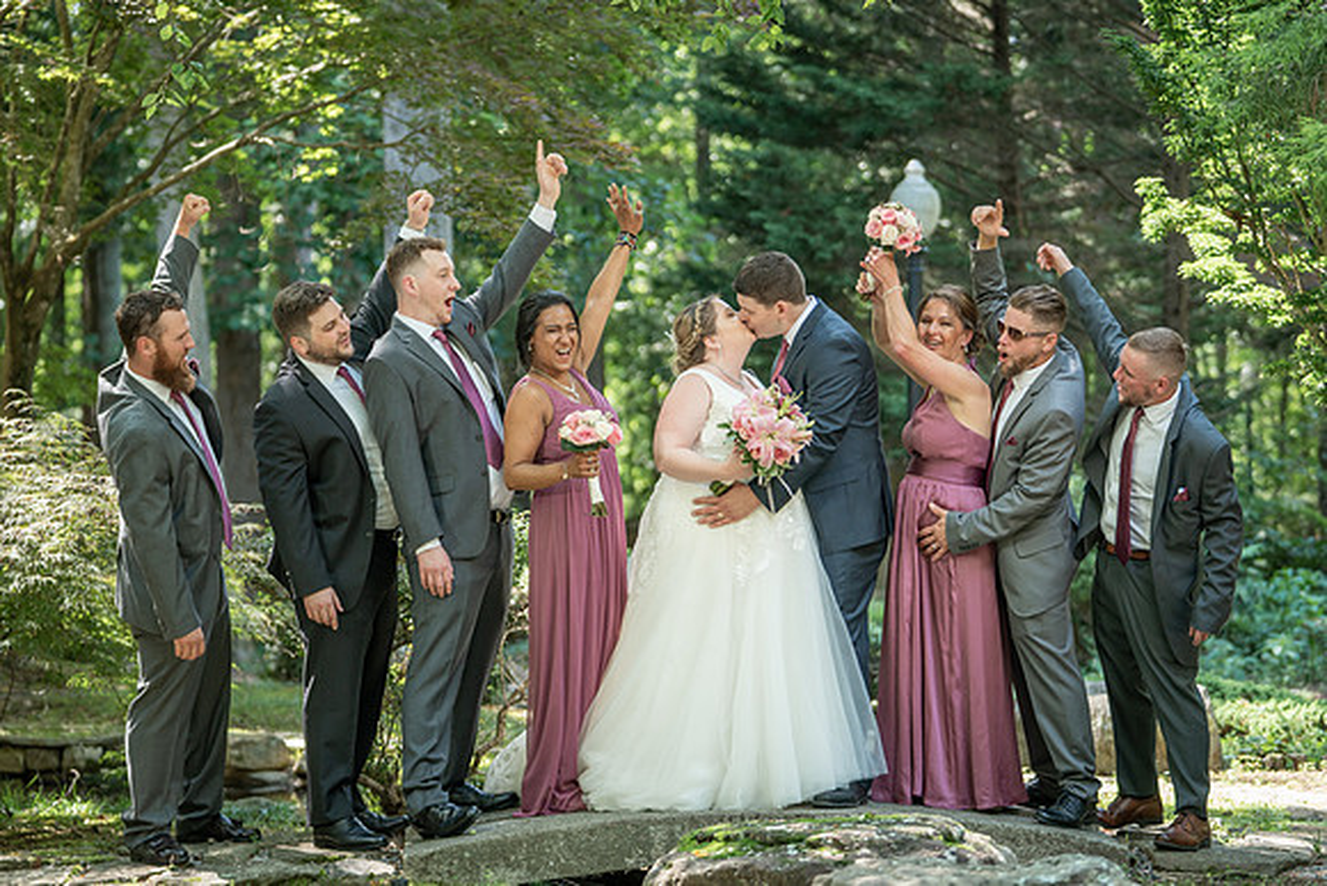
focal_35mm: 97
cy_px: 424
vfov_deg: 14.1
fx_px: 3571
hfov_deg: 21.0
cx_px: 682
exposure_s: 1/200
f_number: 2.8
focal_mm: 92
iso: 200
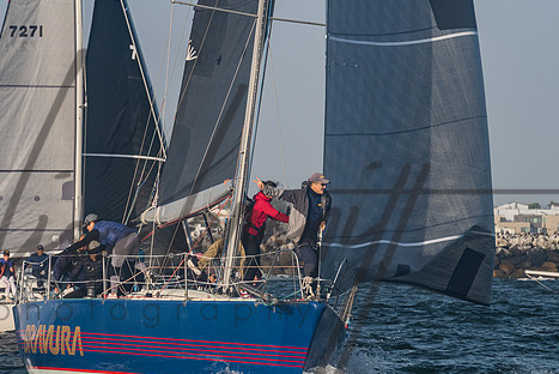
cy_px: 185
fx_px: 4444
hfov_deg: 7.2
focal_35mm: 286
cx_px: 269
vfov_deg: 4.8
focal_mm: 185
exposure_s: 1/1250
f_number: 8
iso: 400
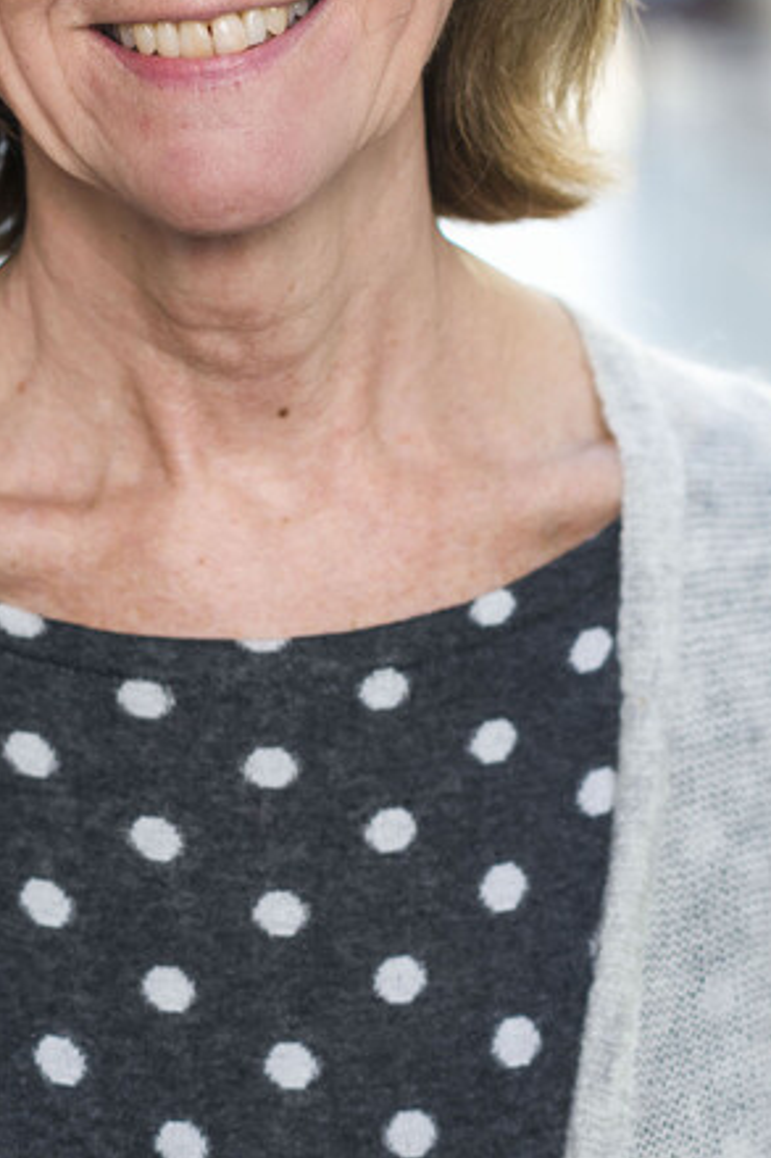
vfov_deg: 12.1
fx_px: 5401
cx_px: 247
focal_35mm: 168
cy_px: 72
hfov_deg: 8.2
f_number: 4
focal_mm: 85
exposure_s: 1/200
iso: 320
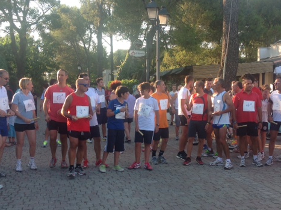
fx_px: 389
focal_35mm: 48
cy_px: 117
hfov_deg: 39.7
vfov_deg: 30.2
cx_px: 152
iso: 50
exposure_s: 1/246
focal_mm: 4.28
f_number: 2.4
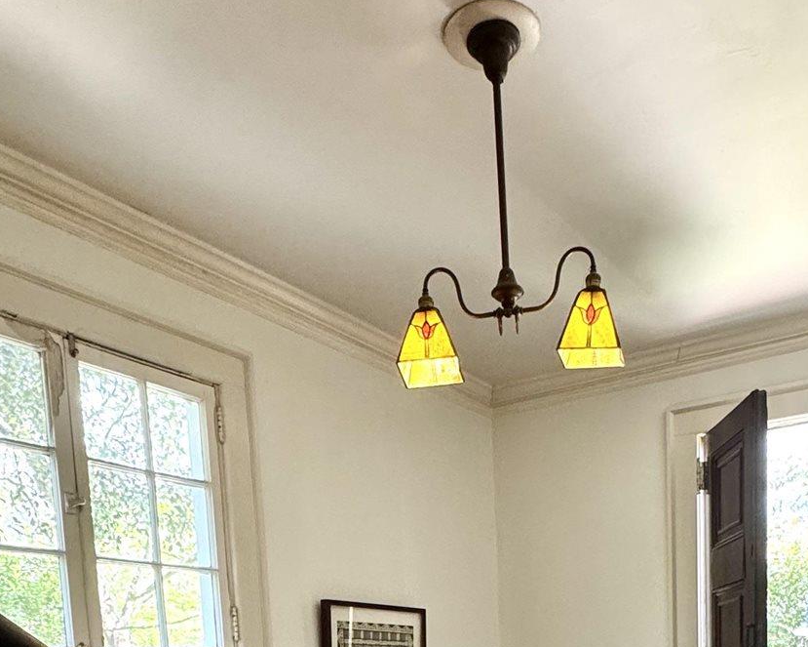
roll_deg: +2.6
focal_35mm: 38
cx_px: 507
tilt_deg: -8.0
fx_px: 909
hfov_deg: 47.5
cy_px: 808
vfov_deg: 31.6
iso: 250
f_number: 2.2
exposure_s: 1/120
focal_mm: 2.22
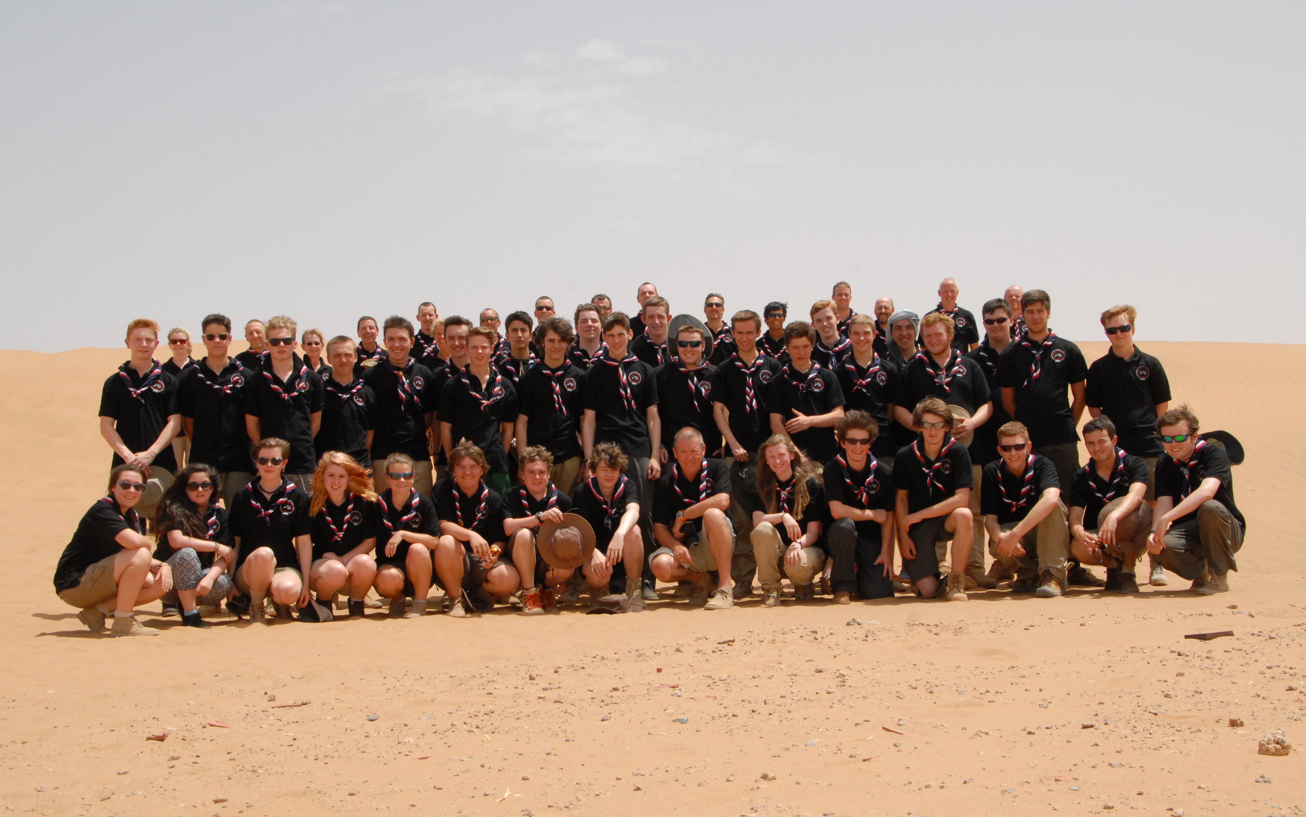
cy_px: 426
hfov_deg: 40.3
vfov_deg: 25.8
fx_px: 1780
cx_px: 643
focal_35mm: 50
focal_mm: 32
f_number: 11
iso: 500
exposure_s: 1/500
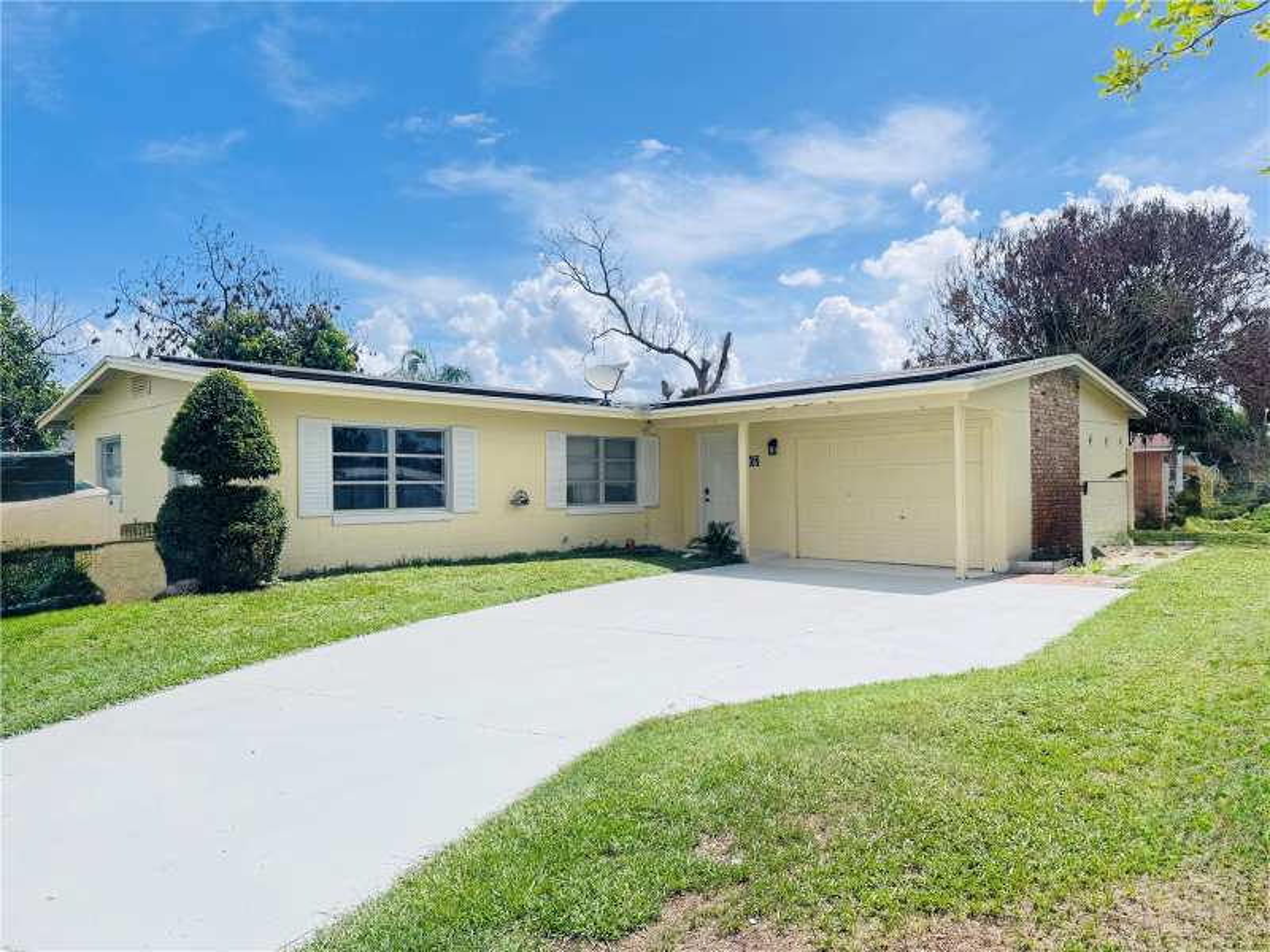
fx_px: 881
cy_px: 476
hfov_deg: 71.6
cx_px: 635
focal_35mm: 24
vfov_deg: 56.8
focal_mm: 6.76
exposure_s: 1/3802
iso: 80
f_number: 1.78
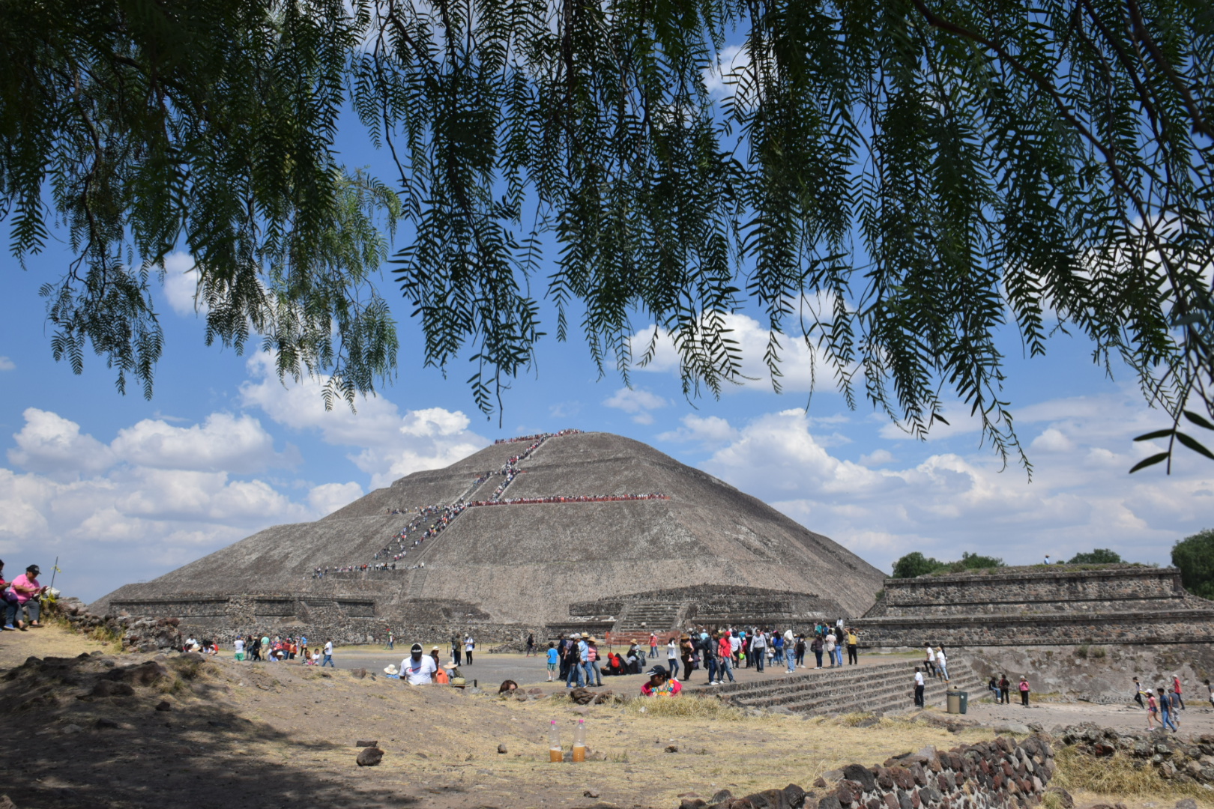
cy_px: 404
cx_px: 607
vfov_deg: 41.7
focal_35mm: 32
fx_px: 1062
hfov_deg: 59.5
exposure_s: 1/500
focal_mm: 21
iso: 200
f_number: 11
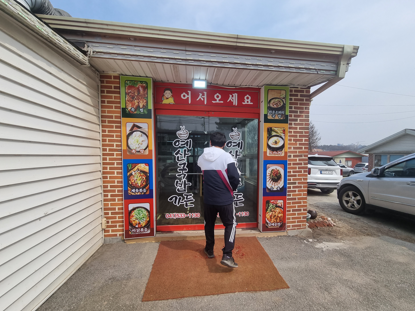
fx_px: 168
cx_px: 215
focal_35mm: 14
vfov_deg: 85.5
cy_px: 166
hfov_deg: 102.0
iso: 50
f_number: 2.2
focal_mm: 2.2
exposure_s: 1/1540
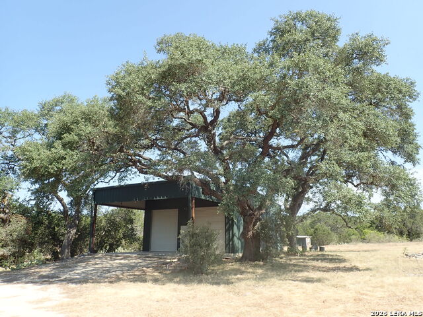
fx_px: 305
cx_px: 212
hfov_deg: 69.4
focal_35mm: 25
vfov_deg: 54.9
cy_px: 158
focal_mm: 4.5
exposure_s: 1/500
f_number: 2.8
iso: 100
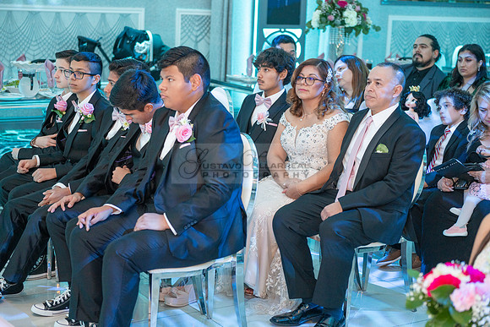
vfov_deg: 19.5
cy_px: 164
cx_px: 245
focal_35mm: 70
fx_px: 953
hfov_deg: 28.8
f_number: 3.5
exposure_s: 1/125
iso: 1000
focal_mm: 70
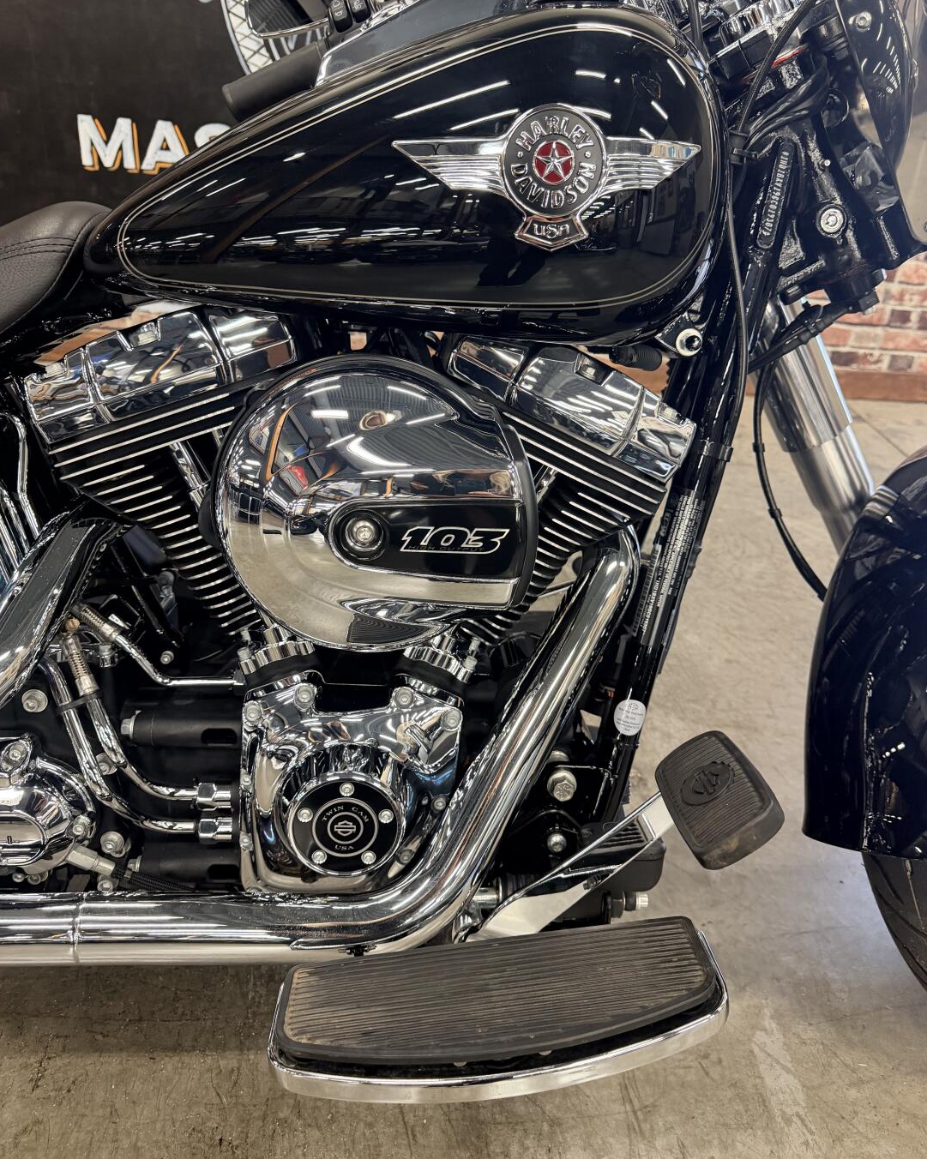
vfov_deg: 66.0
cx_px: 476
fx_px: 892
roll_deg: -5.2
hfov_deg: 54.9
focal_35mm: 26
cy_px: 537
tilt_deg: -29.9
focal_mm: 6.76
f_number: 1.78
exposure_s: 1/60
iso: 250
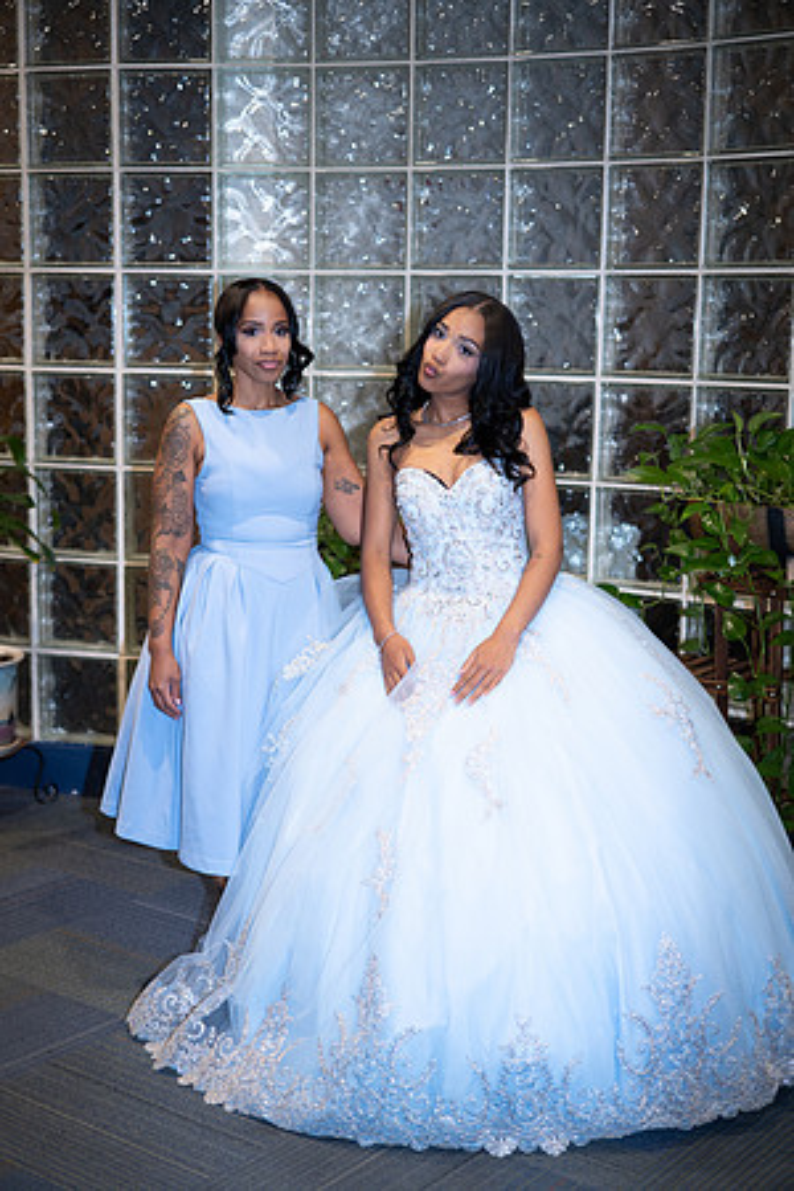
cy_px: 596
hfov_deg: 26.0
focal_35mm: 52
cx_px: 397
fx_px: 1720
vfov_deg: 38.2
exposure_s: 1/160
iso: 640
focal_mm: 50
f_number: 1.8
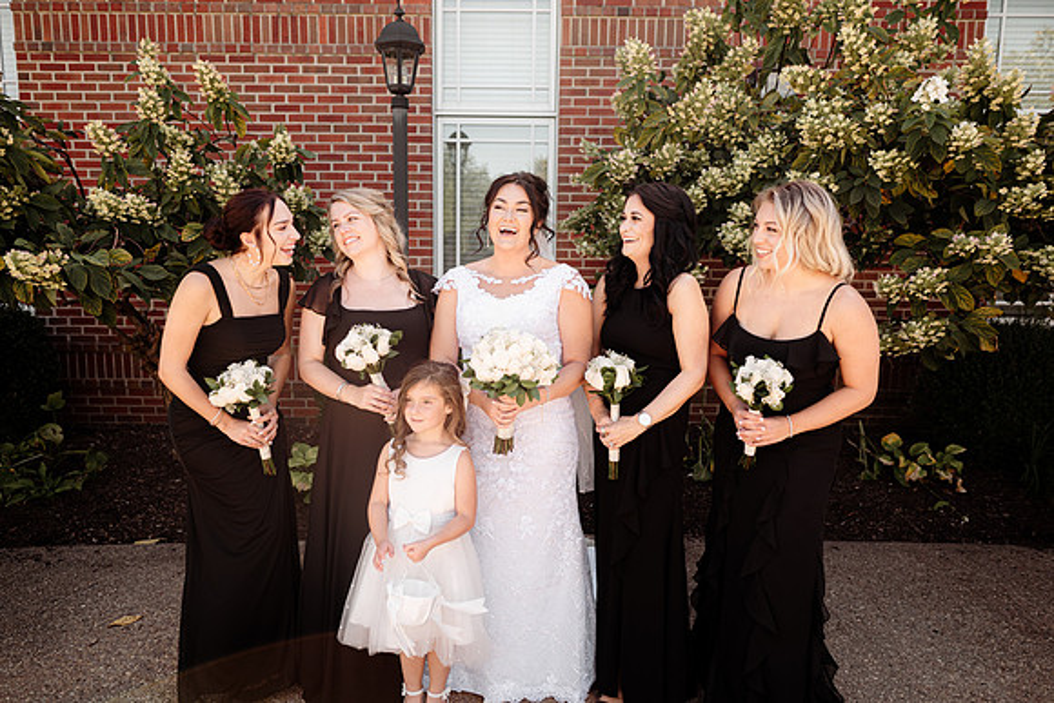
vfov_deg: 50.9
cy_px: 351
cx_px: 518
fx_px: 739
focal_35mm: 25
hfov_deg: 71.0
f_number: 2.8
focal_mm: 24
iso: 160
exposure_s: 1/640
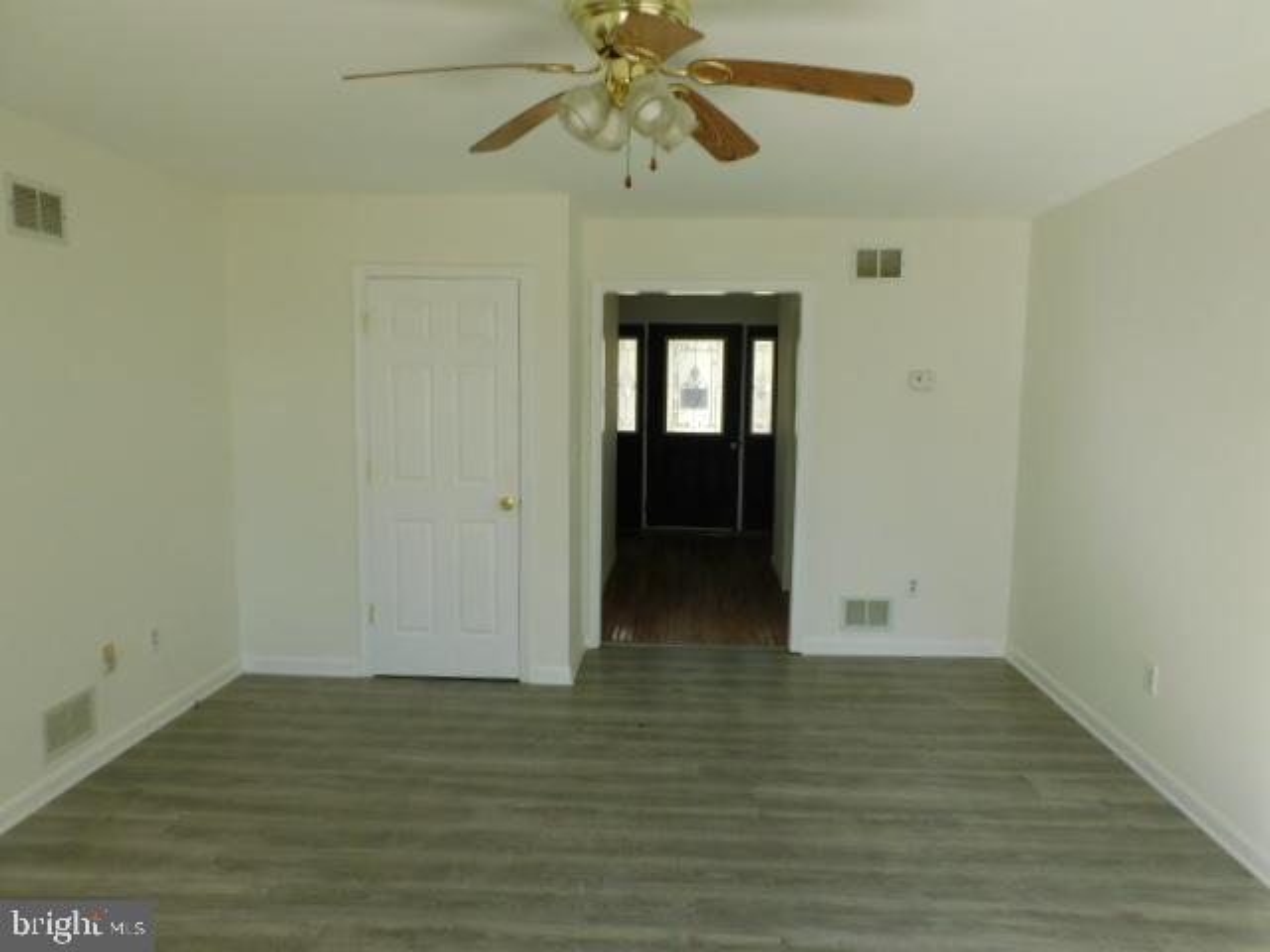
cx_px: 635
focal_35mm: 24
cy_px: 476
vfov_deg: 56.8
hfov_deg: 71.6
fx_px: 881
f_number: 3.3
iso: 125
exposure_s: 1/100
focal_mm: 4.3
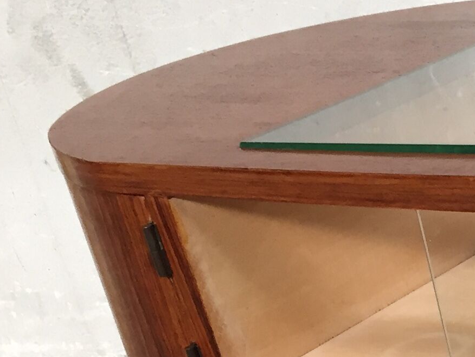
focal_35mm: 108
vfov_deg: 13.2
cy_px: 487
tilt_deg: -27.5
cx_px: 707
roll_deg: +9.5
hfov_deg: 16.6
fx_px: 1482
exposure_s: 1/33
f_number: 2.2
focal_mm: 4.15
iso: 80
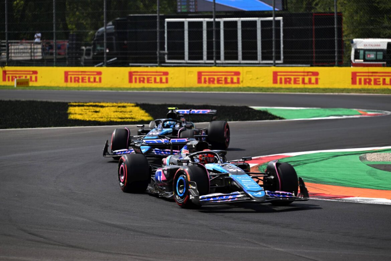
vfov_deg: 8.3
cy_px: 130
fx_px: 1792
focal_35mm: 165
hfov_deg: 12.5
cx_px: 196
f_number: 4
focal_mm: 165
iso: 40
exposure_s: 1/400
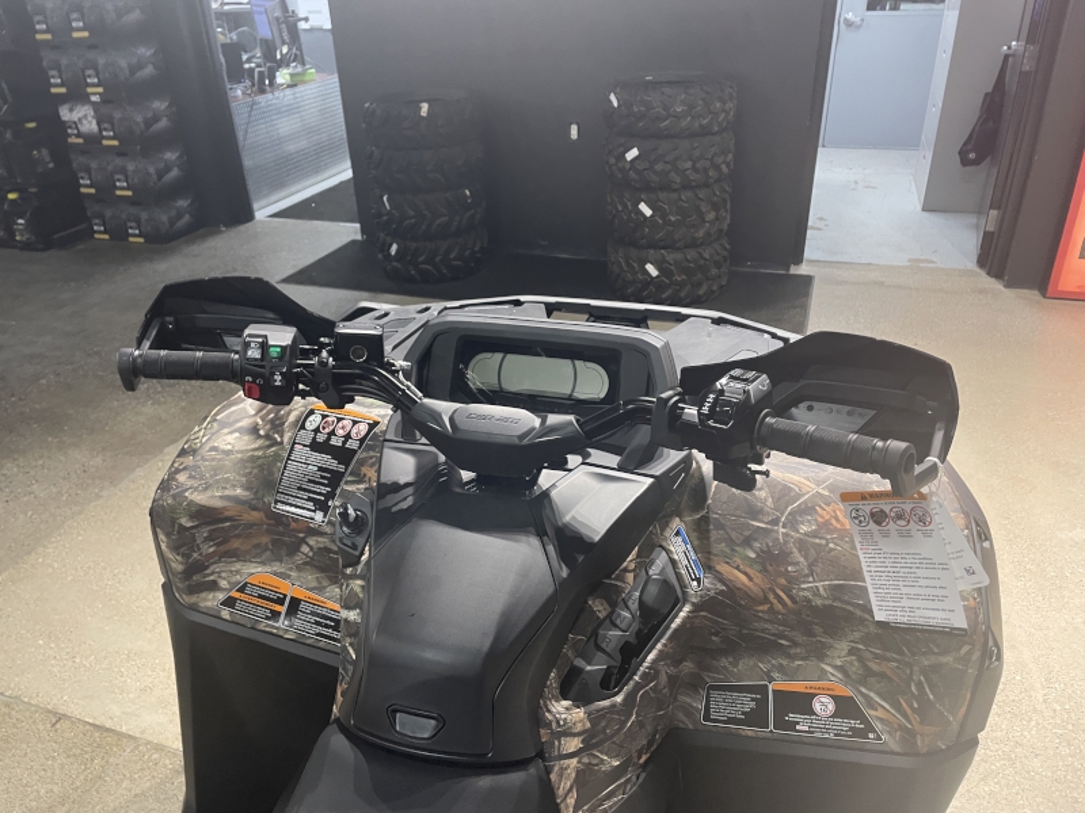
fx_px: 815
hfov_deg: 67.3
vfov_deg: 53.1
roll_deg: +0.2
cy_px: 406
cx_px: 542
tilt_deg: -26.1
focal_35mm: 26
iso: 160
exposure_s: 1/60
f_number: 1.6
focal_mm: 4.2
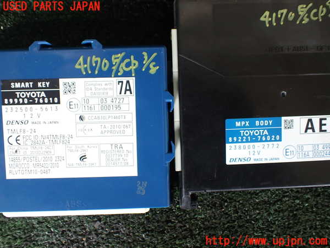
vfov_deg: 46.8
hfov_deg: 60.0
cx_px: 165
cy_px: 124
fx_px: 286
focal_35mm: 30
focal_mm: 5.4
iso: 200
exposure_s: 1/125
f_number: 2.3
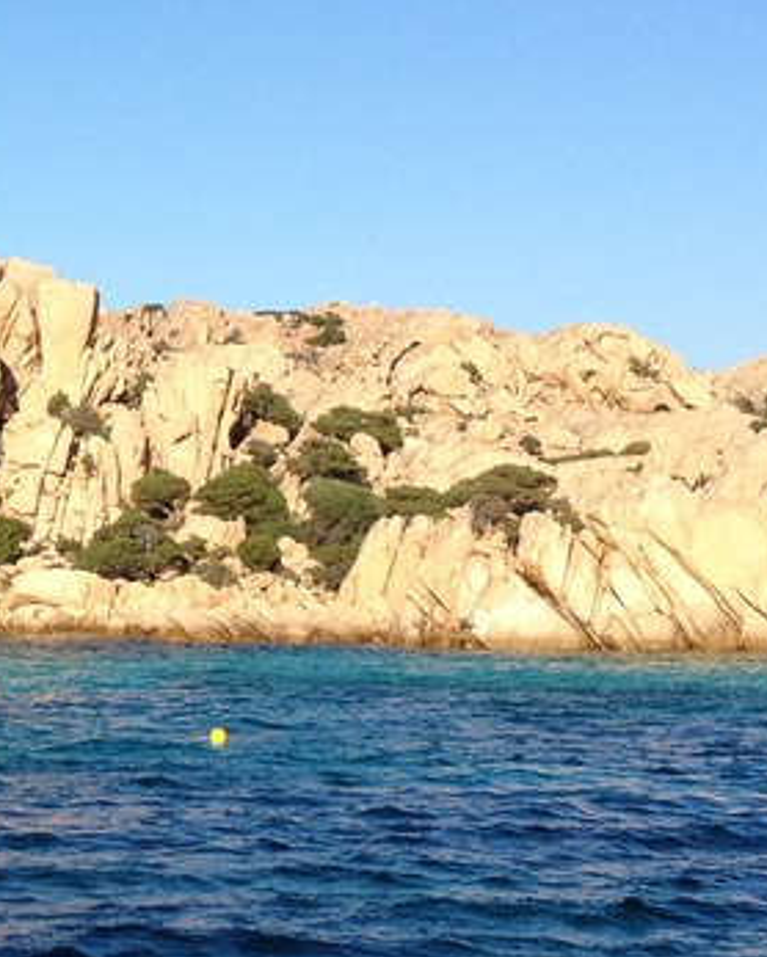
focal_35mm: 118
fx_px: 3345
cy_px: 527
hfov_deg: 12.7
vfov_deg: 16.3
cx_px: -235
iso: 64
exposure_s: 1/1842
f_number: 2.4
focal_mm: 4.28
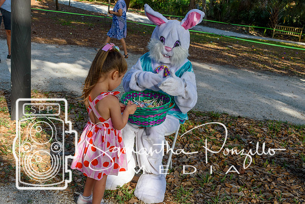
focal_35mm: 42
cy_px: 102
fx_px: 356
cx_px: 152
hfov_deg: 46.4
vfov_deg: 31.9
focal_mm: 28
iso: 200
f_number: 8
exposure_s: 1/250
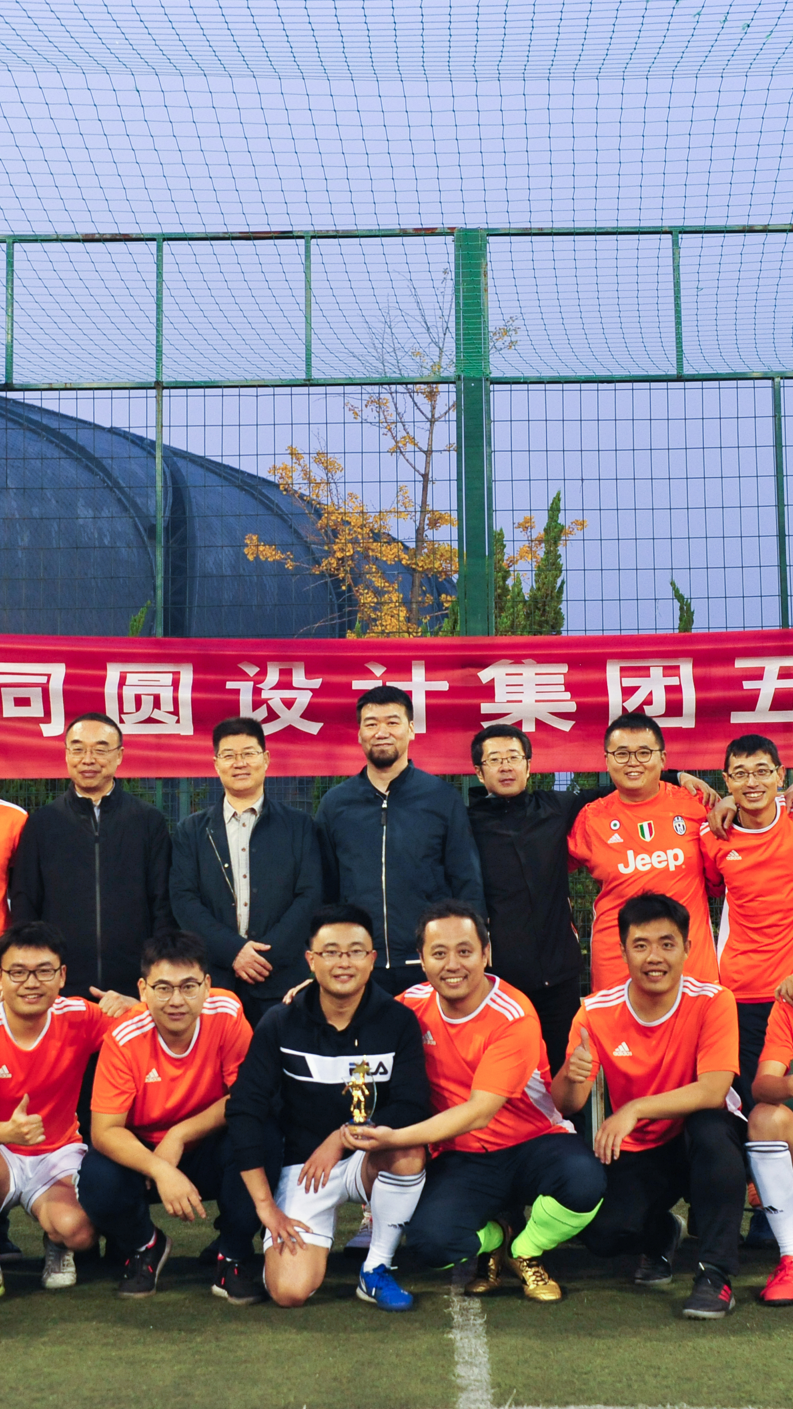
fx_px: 3551
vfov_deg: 22.5
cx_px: 442
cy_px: 705
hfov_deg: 12.7
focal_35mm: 95
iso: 640
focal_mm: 60
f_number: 7.1
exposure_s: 1/200
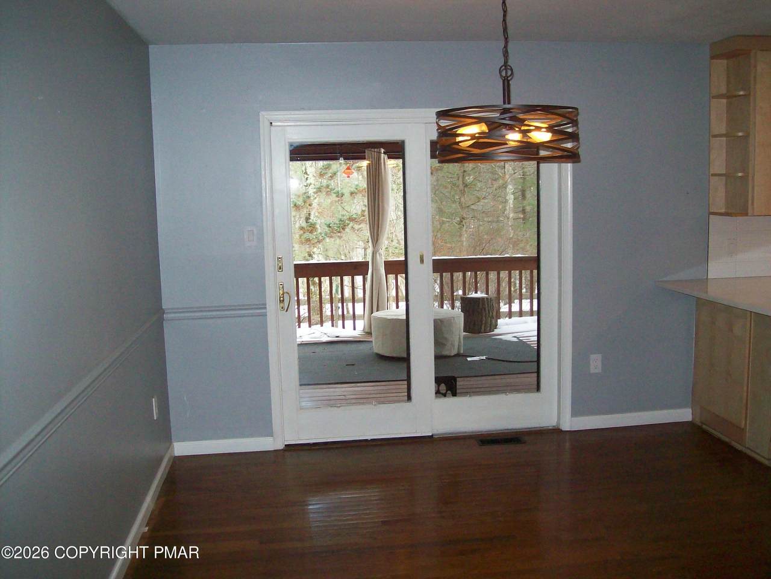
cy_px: 290
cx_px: 386
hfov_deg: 51.4
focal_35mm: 36
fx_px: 802
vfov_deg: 39.7
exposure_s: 1/64
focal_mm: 6
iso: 200
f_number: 2.7
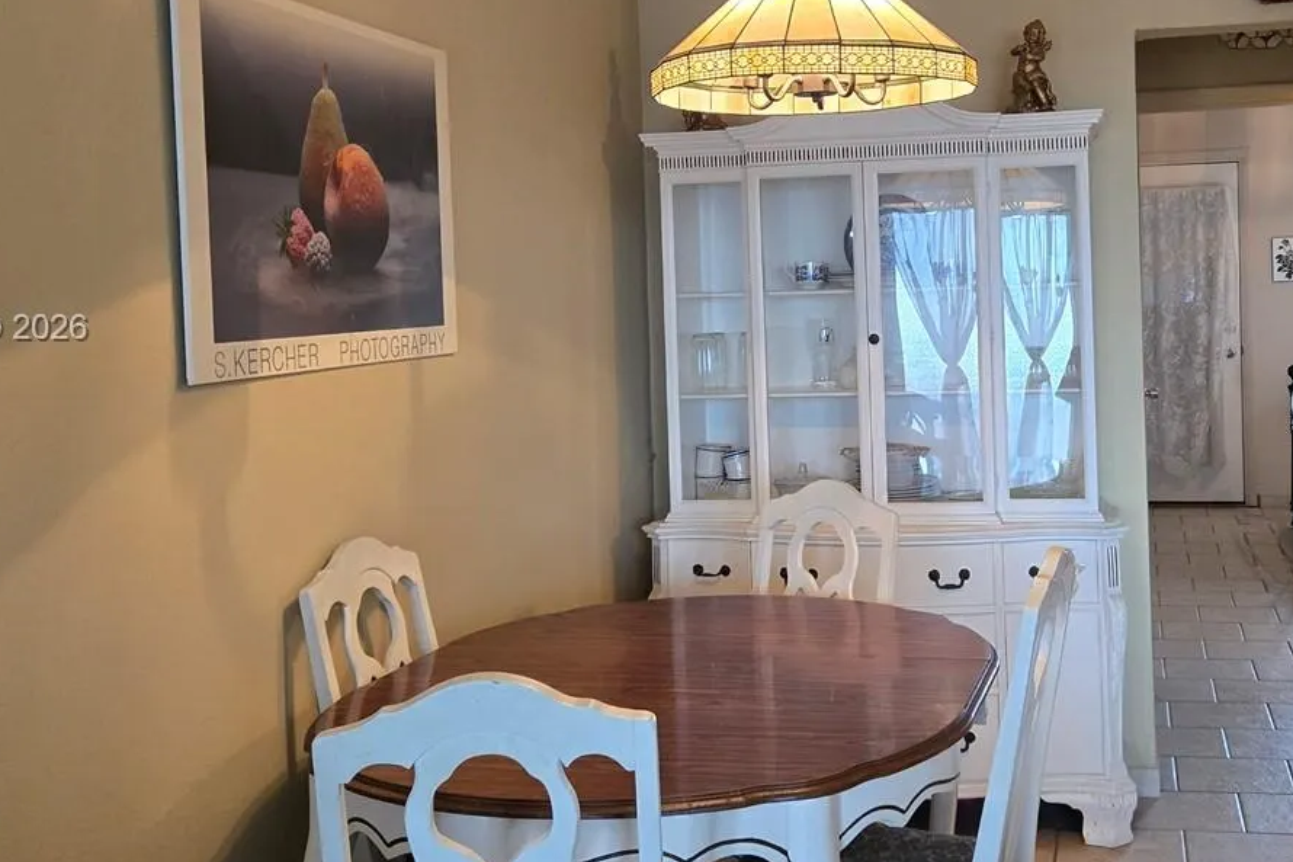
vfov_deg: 31.1
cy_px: 330
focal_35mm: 43
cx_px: 798
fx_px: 1544
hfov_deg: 45.1
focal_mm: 5.4
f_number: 1.8
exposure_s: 1/120
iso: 400
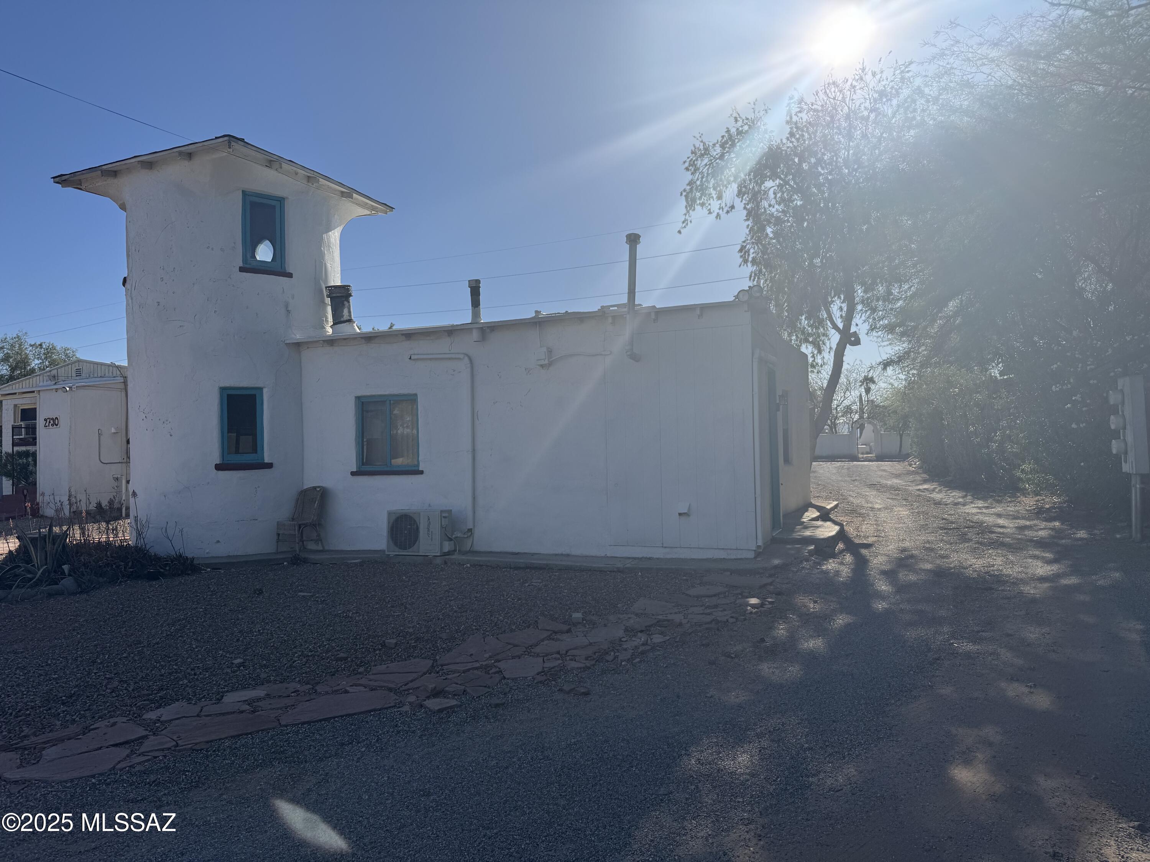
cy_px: 431
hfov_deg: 71.6
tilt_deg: +1.4
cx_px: 575
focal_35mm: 24
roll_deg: +1.0
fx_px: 797
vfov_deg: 56.8
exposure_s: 1/9009
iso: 80
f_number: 1.78
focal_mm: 6.76
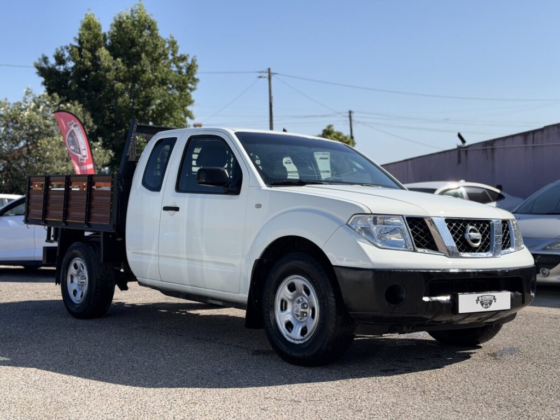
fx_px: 777
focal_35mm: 48
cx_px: 280
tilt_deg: -2.3
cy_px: 210
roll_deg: +1.5
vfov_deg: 30.3
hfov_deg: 39.7
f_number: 1.78
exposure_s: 1/4587
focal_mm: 6.76
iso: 64
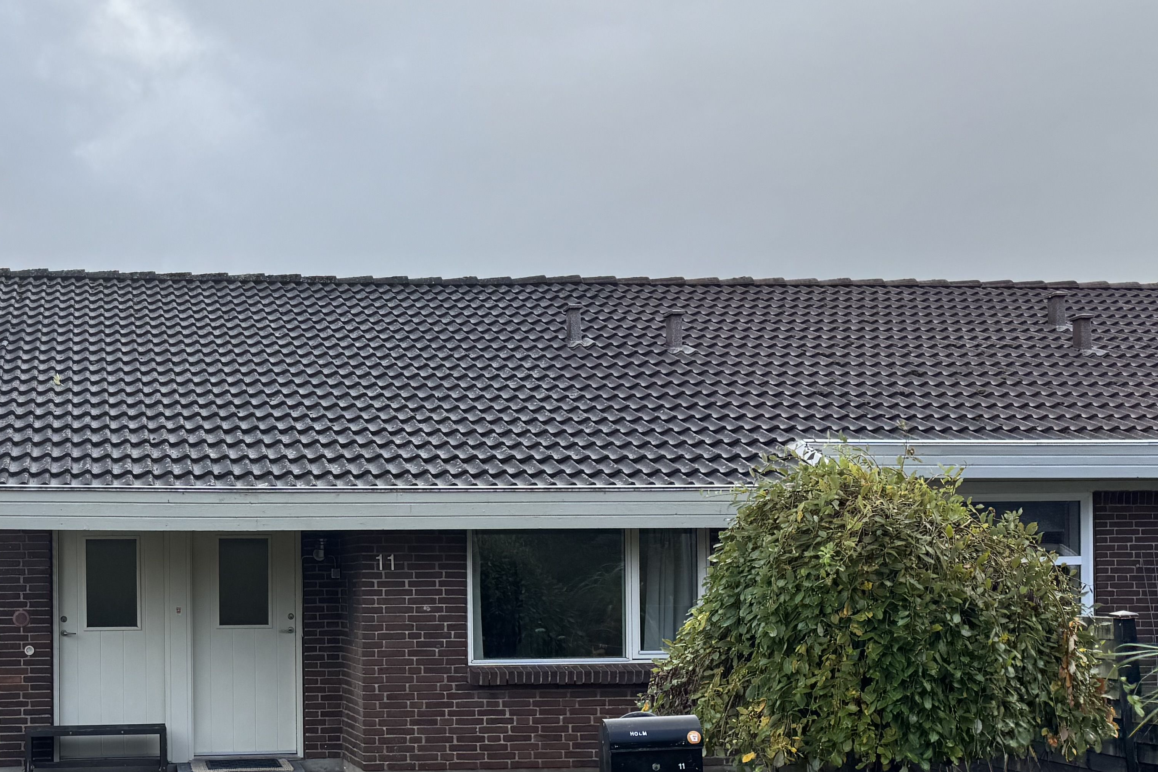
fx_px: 1512
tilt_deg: -0.1
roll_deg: +2.0
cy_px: 573
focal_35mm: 47
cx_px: 262
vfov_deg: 28.3
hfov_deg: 40.5
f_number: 1.78
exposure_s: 1/1026
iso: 80
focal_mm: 6.76
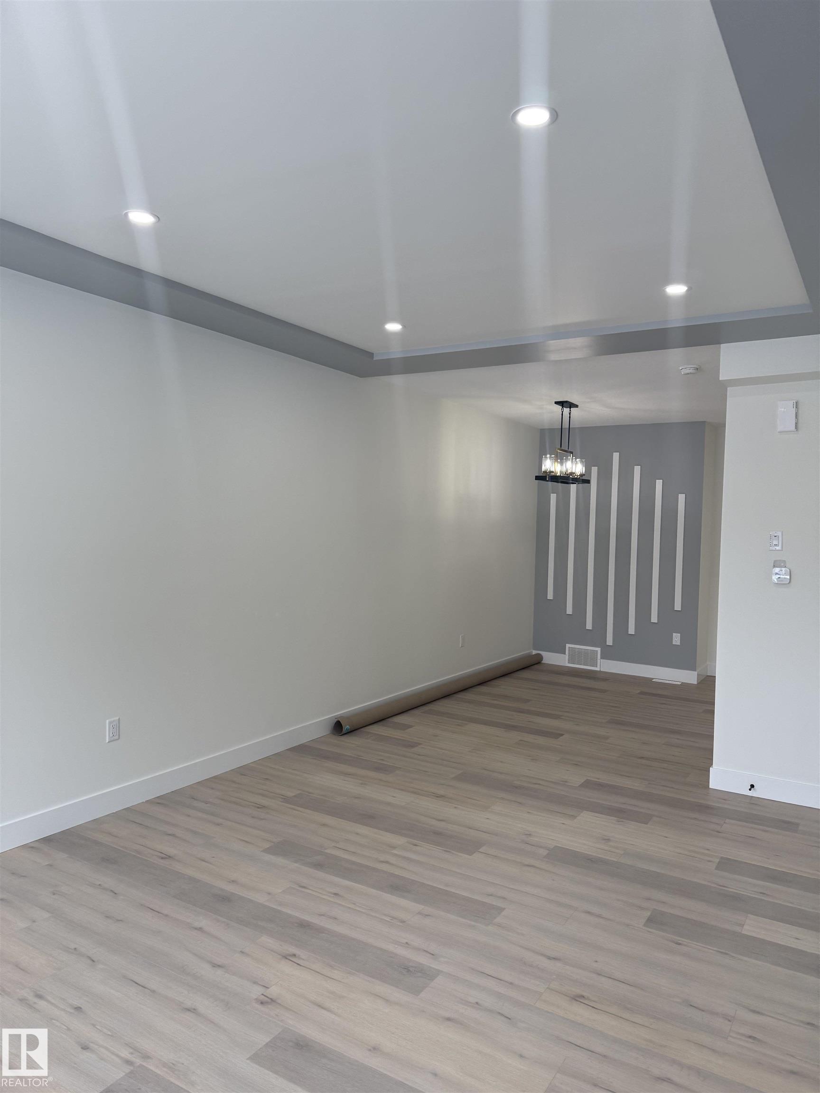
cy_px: 546
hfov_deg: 56.8
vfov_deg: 71.6
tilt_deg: -1.6
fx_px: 758
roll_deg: -0.7
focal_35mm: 24
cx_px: 410
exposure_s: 1/261
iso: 100
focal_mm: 6.76
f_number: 1.78
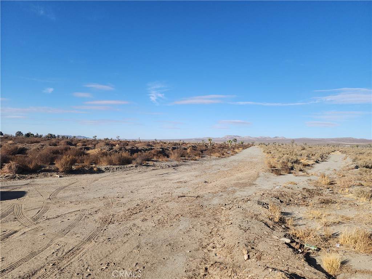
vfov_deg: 58.9
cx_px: 186
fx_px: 247
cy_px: 140
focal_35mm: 23
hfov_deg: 73.9
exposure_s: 1/1307
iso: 12
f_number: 1.8
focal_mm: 6.4
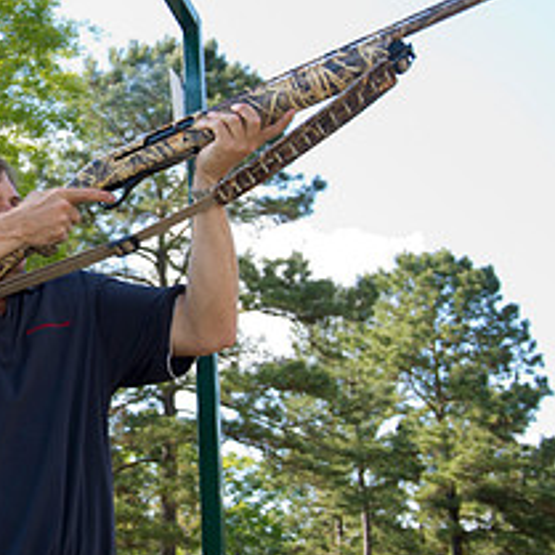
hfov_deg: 25.3
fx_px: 1197
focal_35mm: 66
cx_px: 53
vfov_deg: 26.1
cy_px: 234
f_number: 5
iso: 100
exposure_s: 1/125
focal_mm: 28
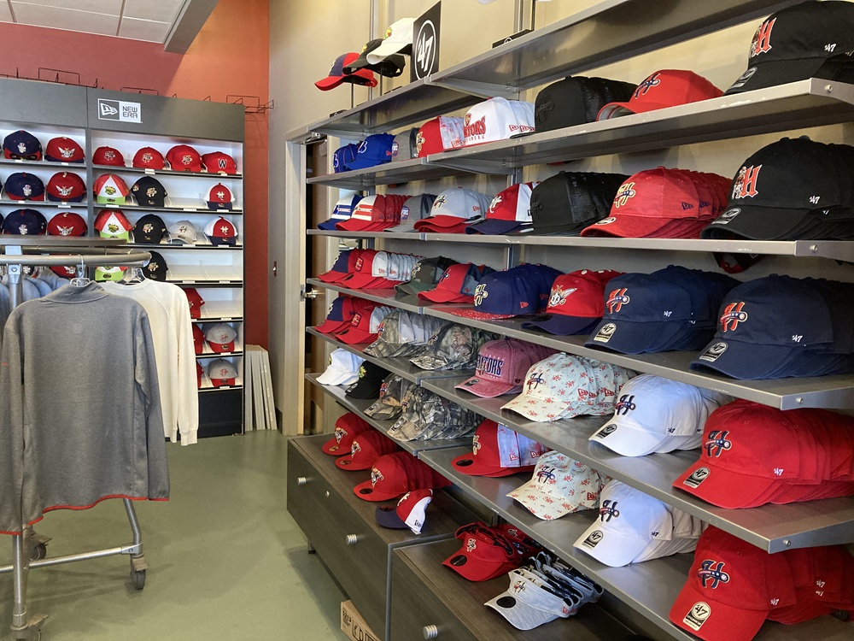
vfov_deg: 49.7
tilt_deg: -5.5
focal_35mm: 28
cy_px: 320
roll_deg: -2.3
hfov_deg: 63.4
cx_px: 427
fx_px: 691
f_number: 1.8
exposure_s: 1/60
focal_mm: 3.99
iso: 250
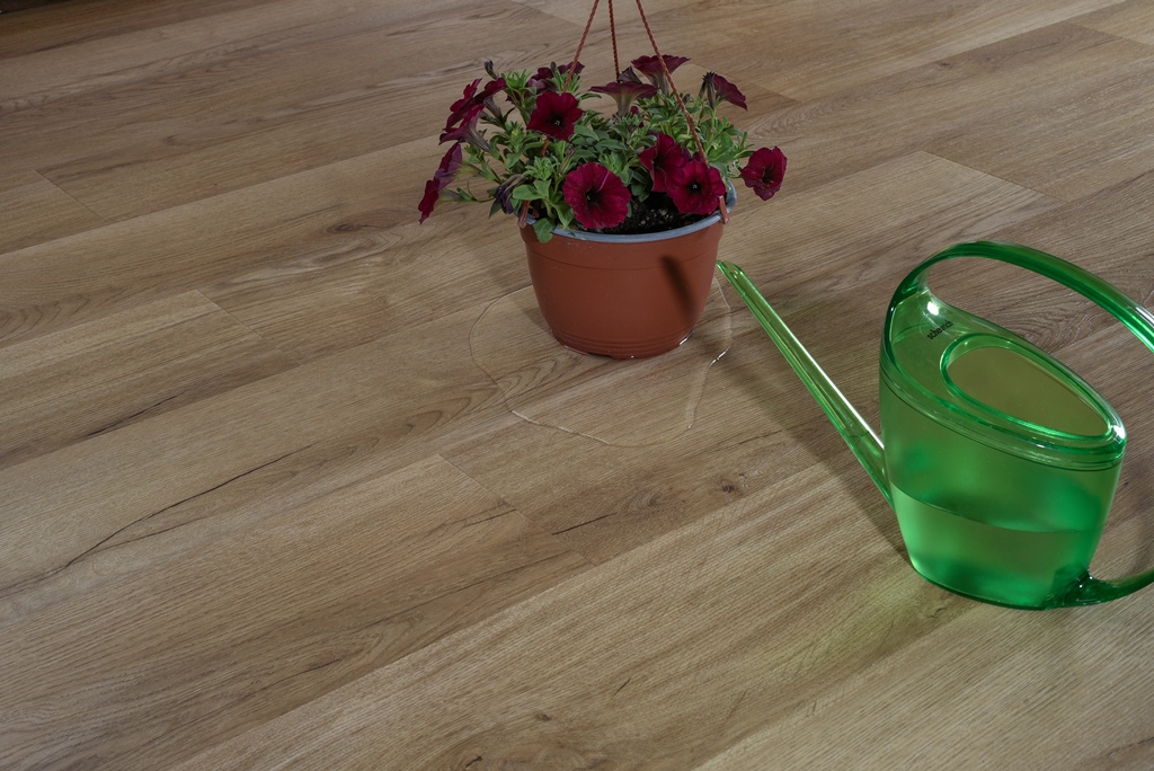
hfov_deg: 39.6
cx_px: 577
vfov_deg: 27.0
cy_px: 386
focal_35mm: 50
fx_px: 1604
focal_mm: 50
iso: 400
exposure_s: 1/100
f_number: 13
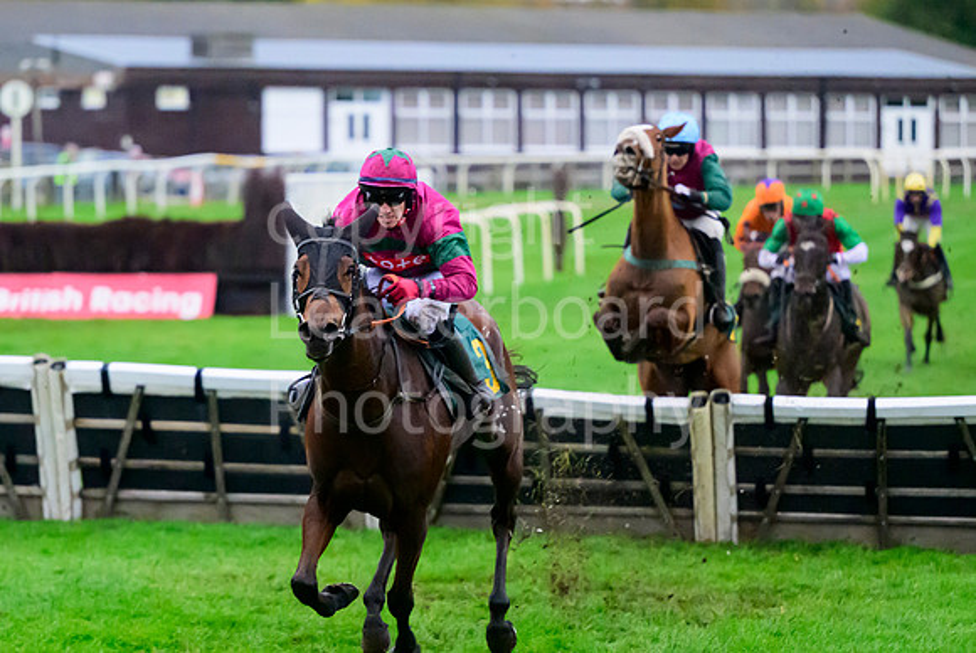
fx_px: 6182
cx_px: 483
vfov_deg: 6.0
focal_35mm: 228
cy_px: 327
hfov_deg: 9.0
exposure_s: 1/1000
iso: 10000
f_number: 2.8
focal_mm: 150
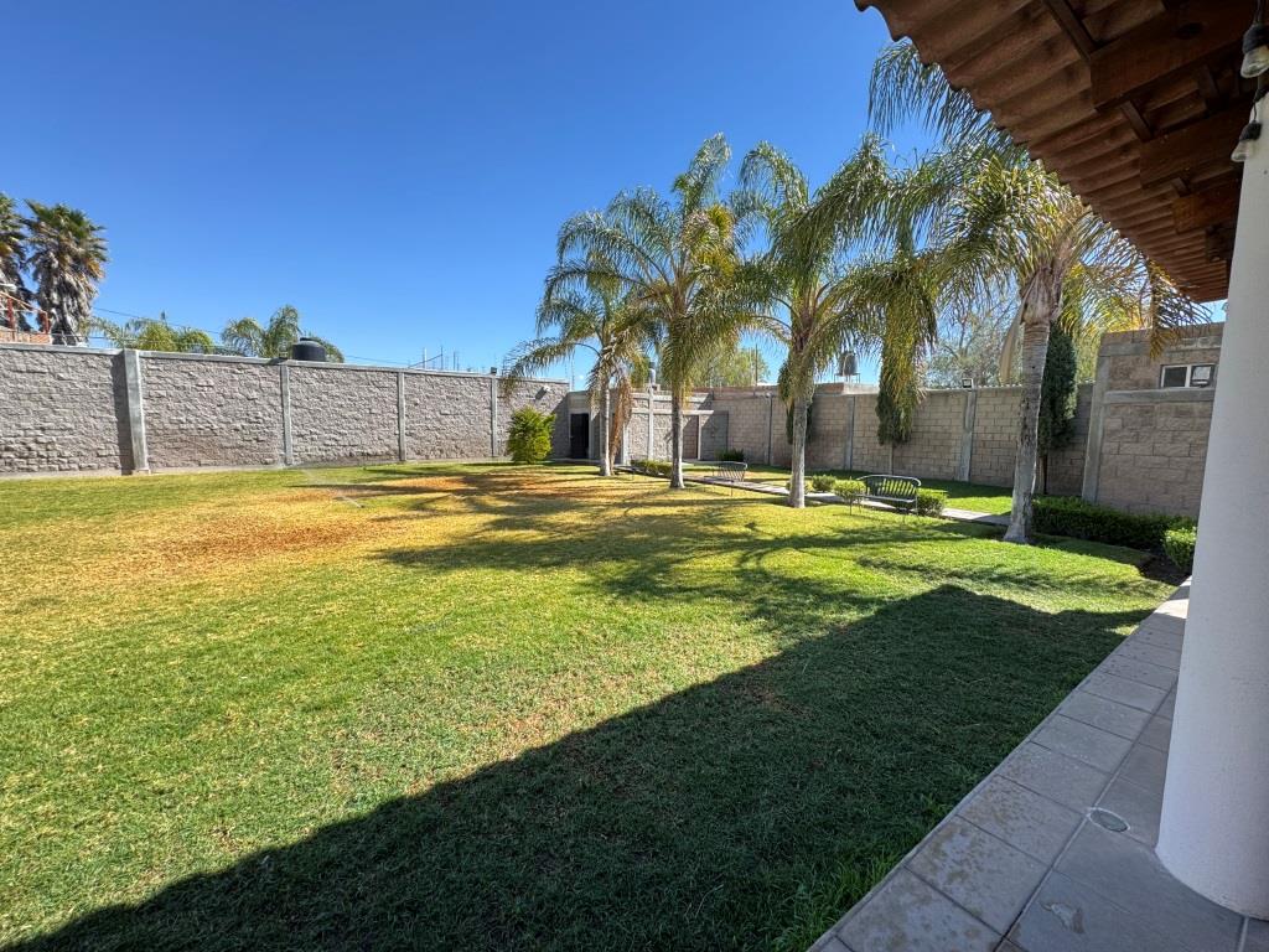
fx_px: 513
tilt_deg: -6.3
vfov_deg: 85.7
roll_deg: -0.1
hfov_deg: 102.1
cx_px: 634
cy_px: 476
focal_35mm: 14
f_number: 2.2
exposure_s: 1/289
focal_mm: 2.22
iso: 40
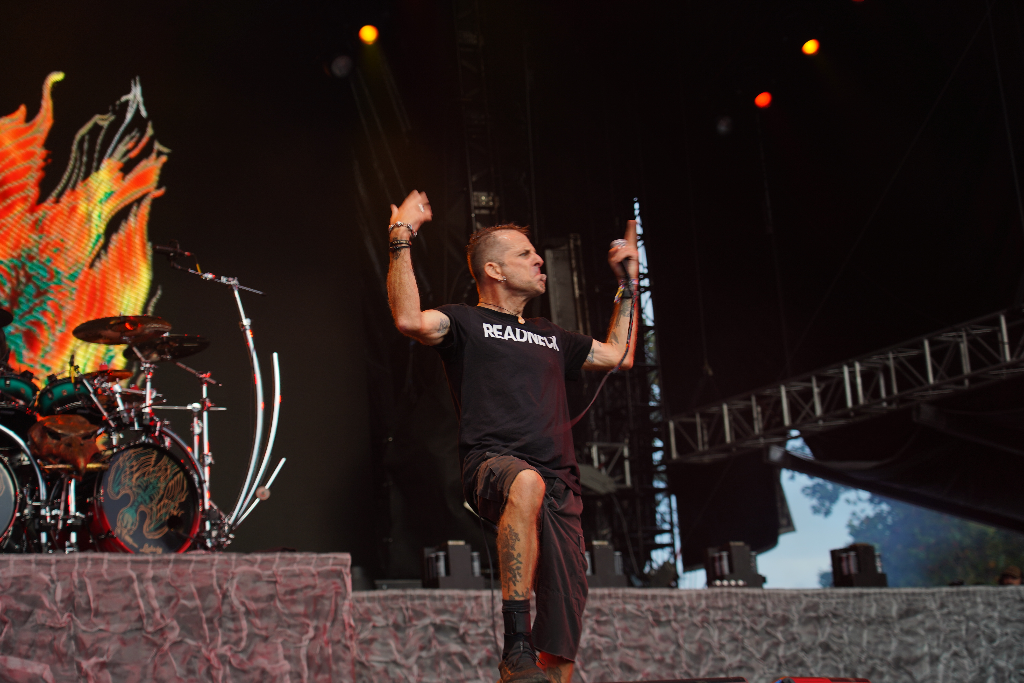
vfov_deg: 21.6
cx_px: 512
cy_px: 342
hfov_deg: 31.9
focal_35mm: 63
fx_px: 1792
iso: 125
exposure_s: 1/125
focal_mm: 63
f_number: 4
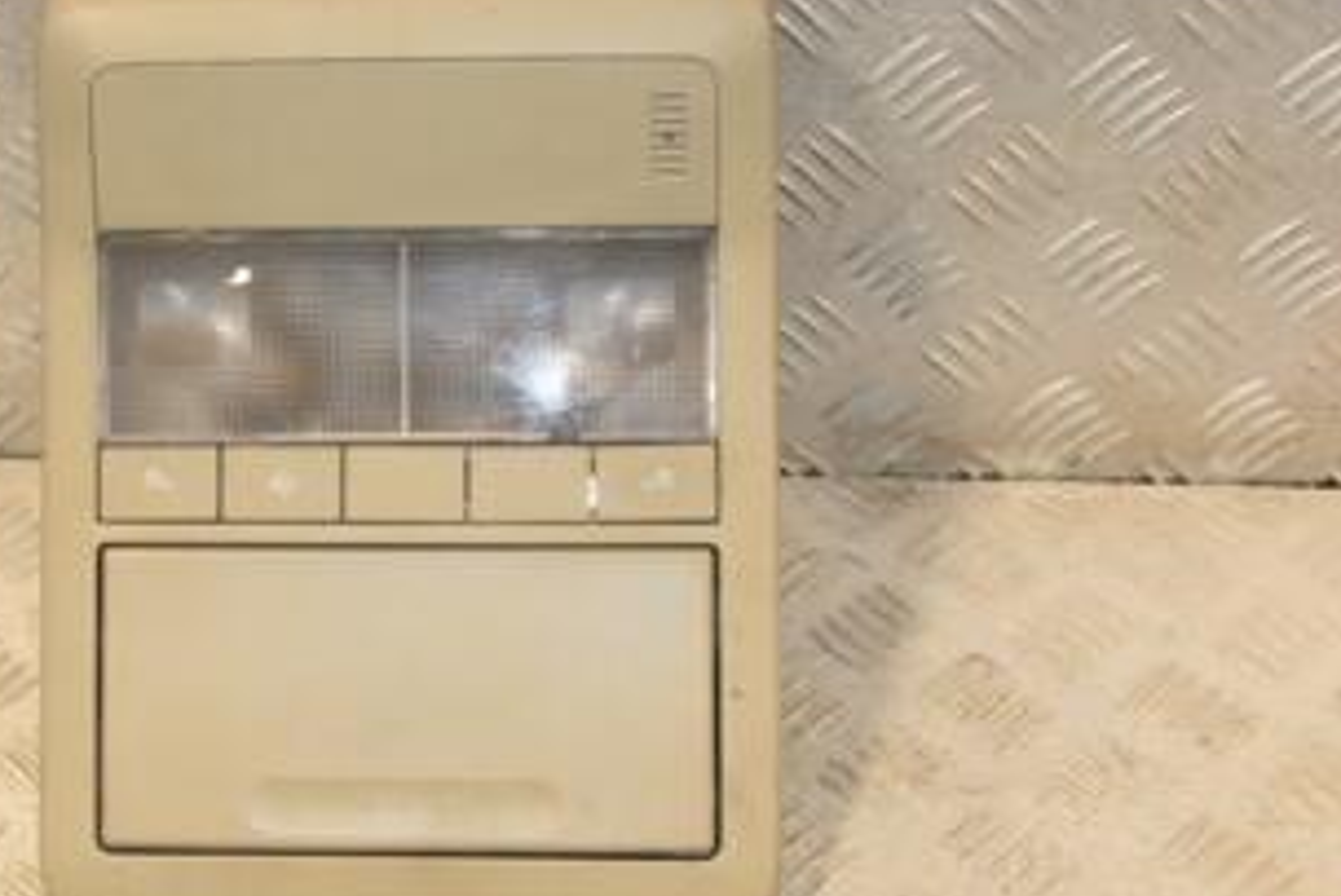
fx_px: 2646
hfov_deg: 28.0
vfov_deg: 19.2
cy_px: 402
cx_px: 340
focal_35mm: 71
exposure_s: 1/200
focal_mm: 24
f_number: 6.3
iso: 800
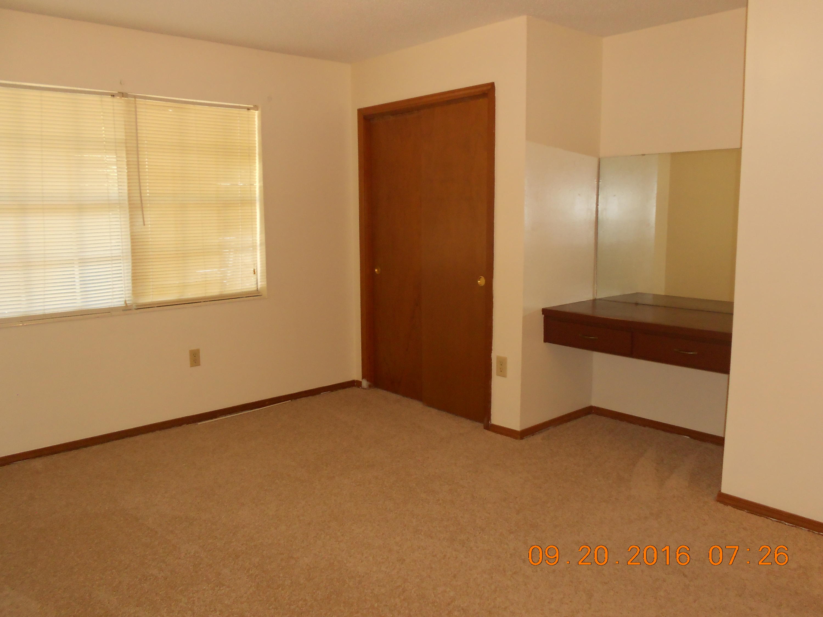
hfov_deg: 61.7
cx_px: 412
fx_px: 689
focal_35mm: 29
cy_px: 308
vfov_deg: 48.2
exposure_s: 1/25
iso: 200
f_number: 3.4
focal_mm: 5.1
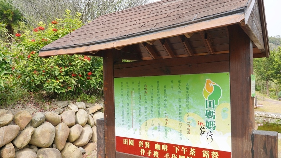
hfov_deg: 66.0
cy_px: 81
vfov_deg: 40.2
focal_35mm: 29
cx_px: 145
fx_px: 216
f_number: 5.6
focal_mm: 24
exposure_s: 1/125
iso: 100
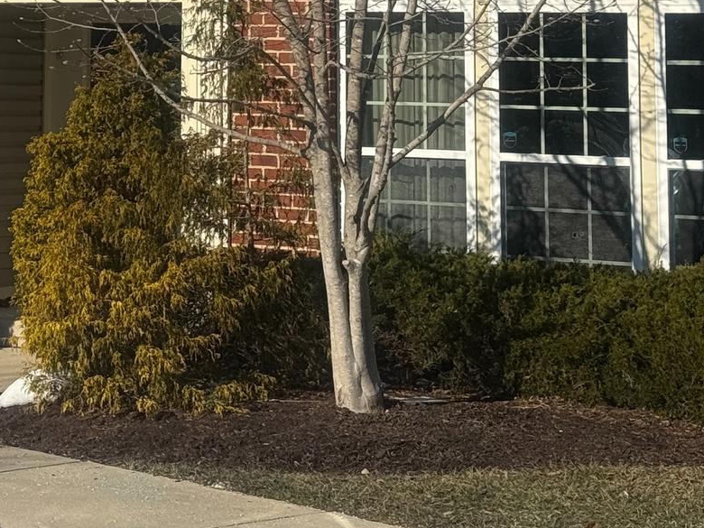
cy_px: -150
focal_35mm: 126
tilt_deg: +5.8
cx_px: -143
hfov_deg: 15.1
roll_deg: -0.5
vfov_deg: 11.5
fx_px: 2563
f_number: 1.78
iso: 64
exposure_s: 1/6536
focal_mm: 6.76
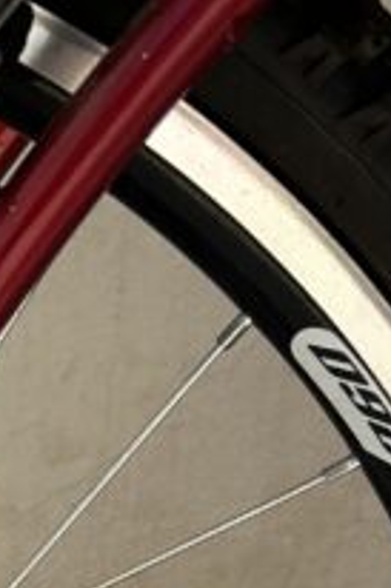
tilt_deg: -49.9
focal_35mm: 126
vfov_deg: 13.5
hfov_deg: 10.4
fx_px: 2056
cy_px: 1230
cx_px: -245
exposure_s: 1/1645
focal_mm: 5.7
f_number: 1.5
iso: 50
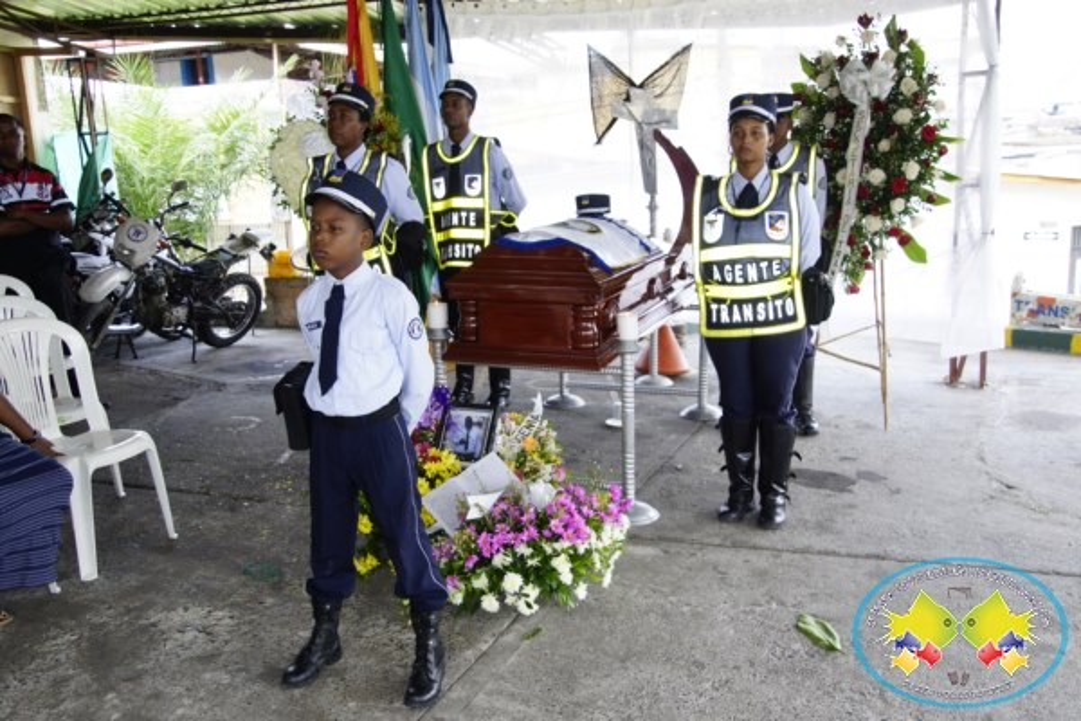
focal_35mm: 33
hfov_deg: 57.2
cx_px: 540
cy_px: 360
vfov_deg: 40.0
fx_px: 991
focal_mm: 22
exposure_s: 1/80
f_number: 5
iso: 200
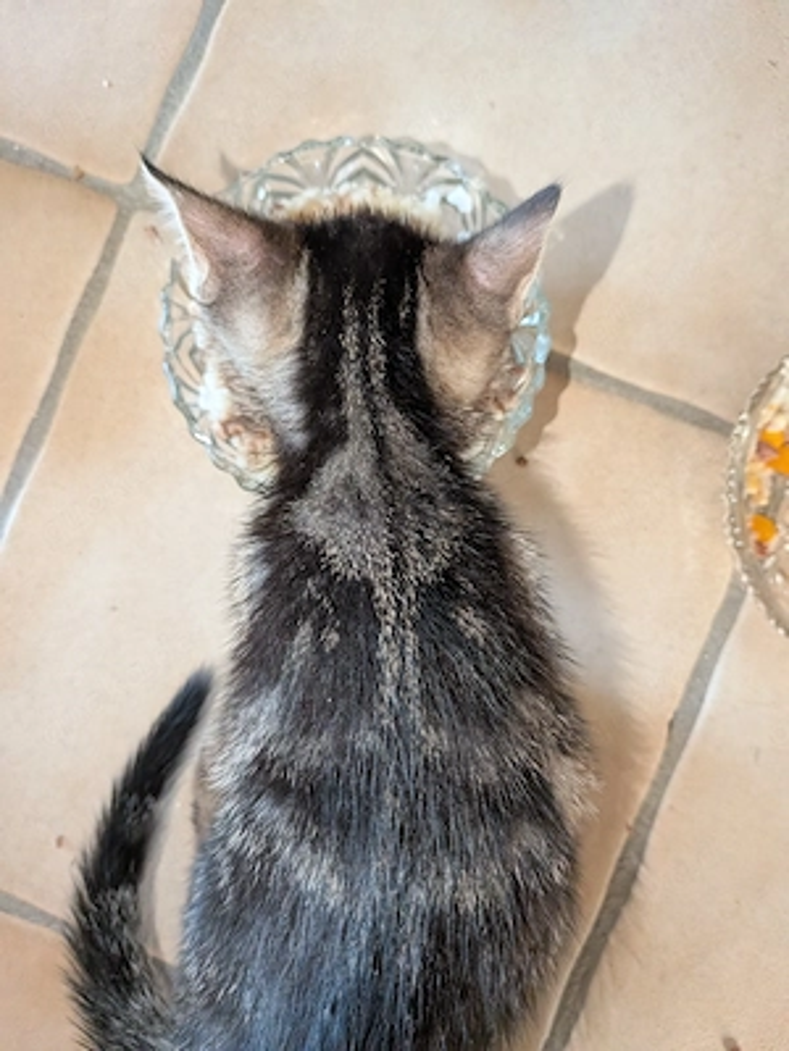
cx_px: 394
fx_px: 729
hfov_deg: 56.8
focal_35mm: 24
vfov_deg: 71.6
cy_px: 526
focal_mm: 4.53
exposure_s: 1/530
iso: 1751
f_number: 1.7
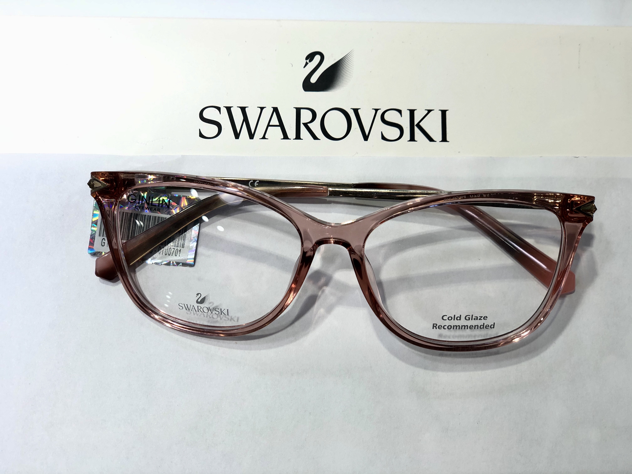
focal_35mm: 52
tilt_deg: -76.3
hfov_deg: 36.8
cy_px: 237
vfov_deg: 28.0
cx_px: 316
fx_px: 949
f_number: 2.4
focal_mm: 6
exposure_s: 1/100
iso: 20
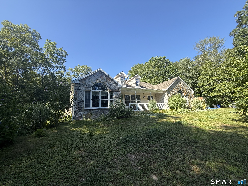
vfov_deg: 85.7
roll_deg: +3.1
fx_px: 100
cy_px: 93
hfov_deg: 102.1
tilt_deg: +12.1
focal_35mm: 14
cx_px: 124
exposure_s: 1/638
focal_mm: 2.22
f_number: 2.2
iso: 50
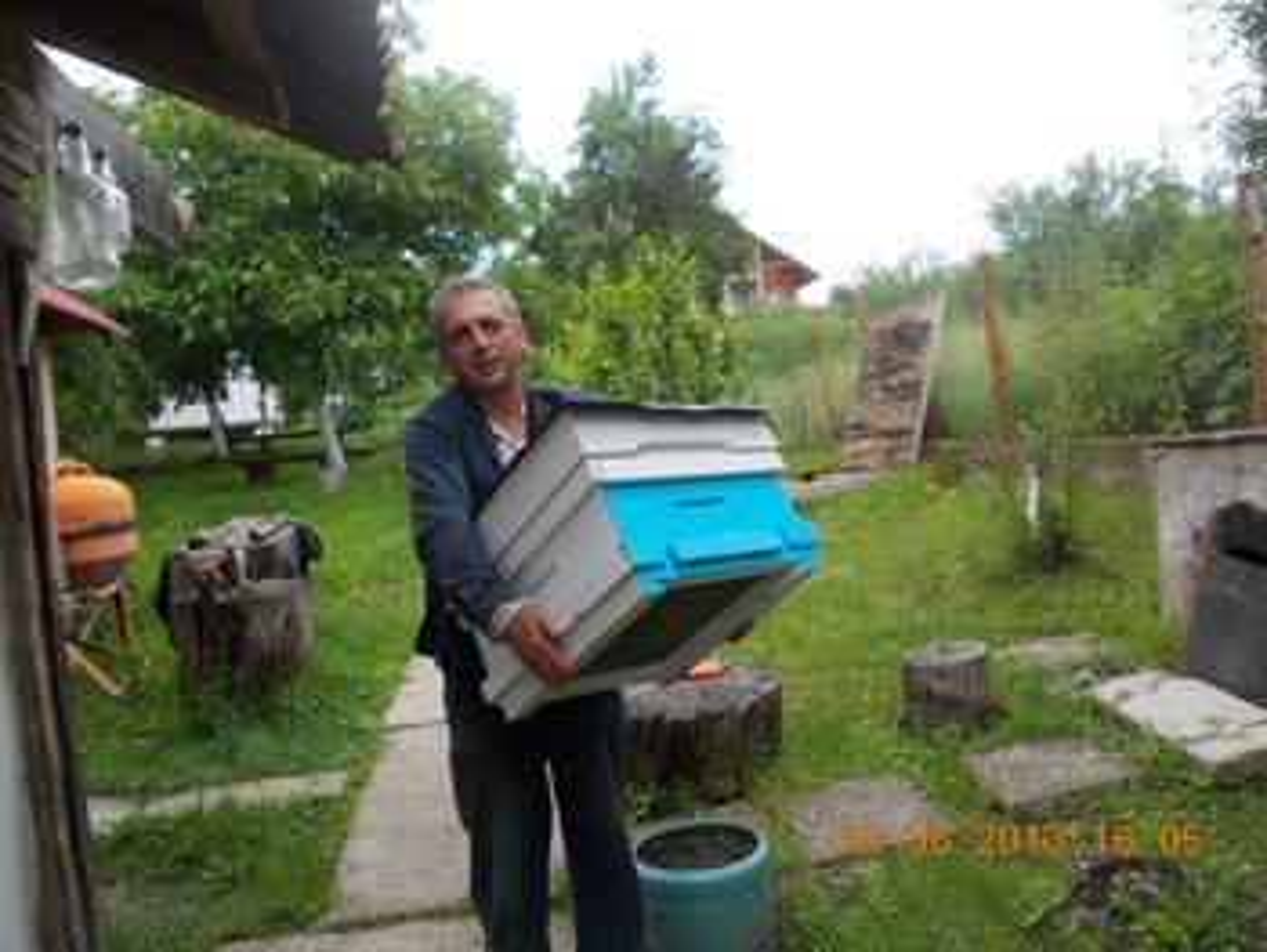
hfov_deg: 63.4
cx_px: 634
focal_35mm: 28
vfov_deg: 49.8
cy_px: 476
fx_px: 1026
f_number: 2.7
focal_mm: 4
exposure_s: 1/125
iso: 80
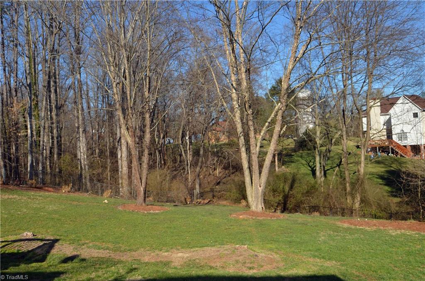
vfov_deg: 43.4
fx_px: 353
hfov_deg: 62.1
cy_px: 140
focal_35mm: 30
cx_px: 212
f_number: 14
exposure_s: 1/250
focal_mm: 20
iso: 400
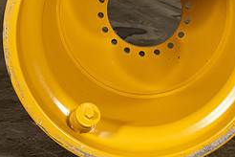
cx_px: 137
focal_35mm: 151
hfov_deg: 13.6
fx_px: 986
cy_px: 37
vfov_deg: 9.1
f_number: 5.6
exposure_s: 1/125
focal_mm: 64
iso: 800
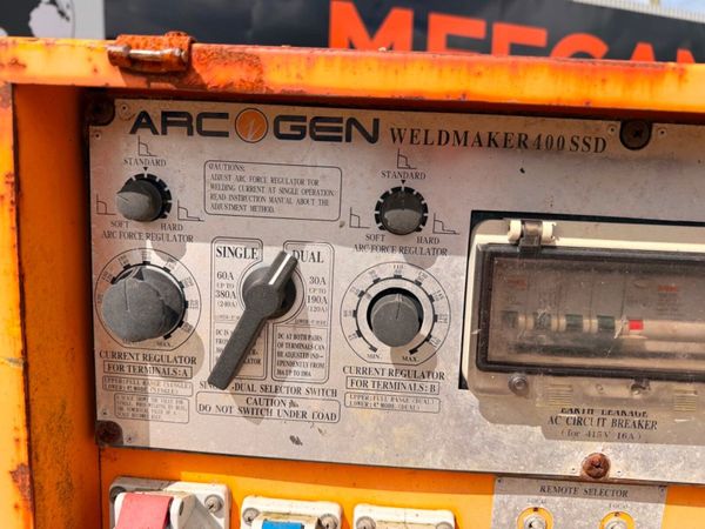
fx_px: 489
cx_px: 352
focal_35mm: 24
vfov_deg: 56.8
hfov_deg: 71.6
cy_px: 264
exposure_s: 1/4405
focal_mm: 6.76
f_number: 1.78
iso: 80
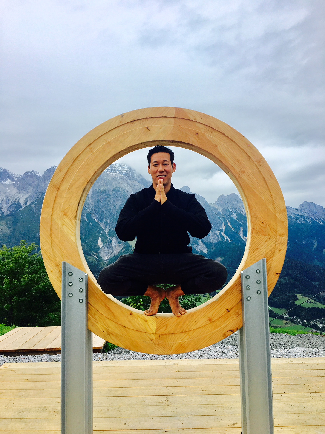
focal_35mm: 29
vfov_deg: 61.7
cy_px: 217
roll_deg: +1.8
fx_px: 363
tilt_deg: +2.8
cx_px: 162
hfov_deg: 48.2
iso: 25
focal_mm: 4.15
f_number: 2.2
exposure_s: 1/793
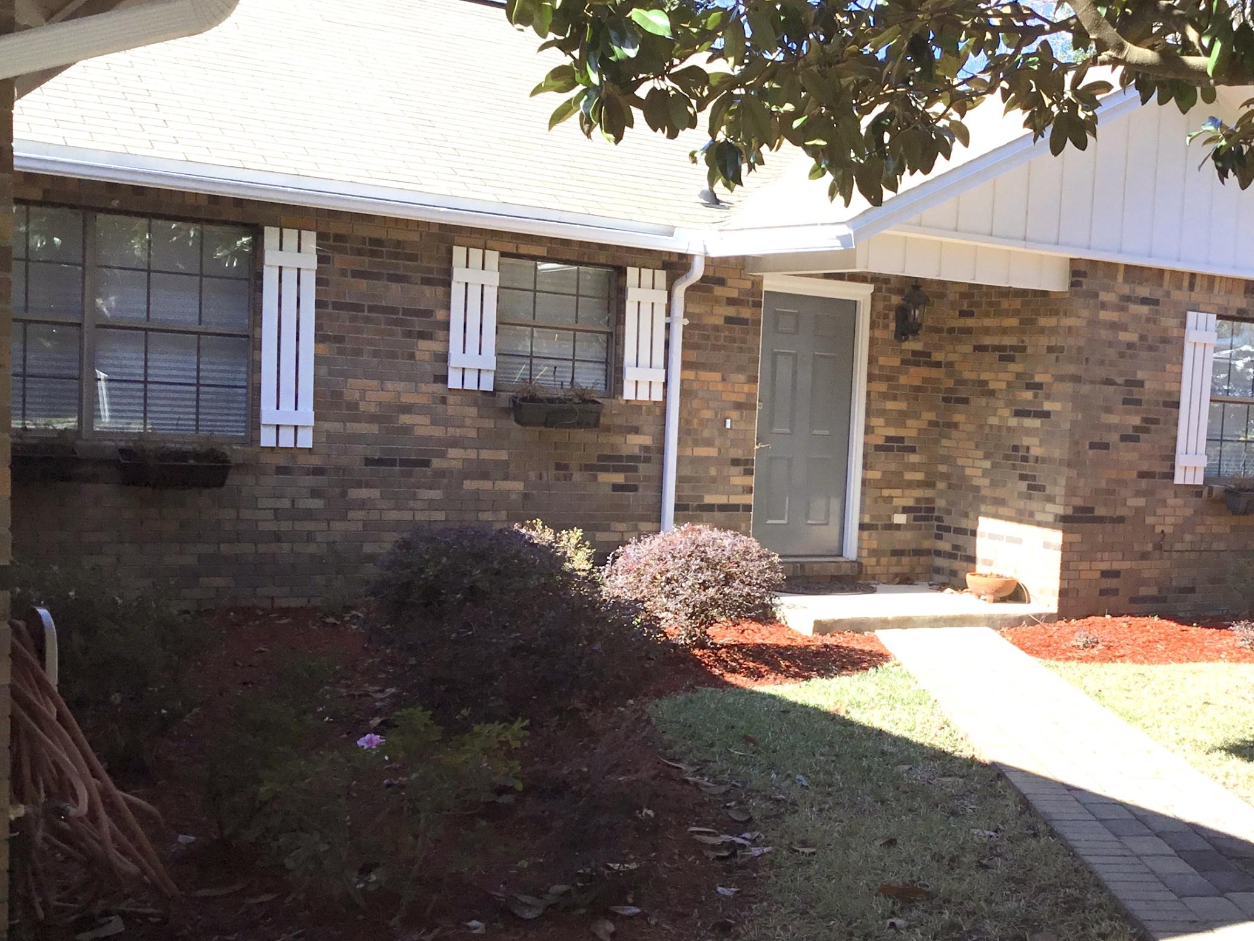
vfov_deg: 32.1
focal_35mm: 45
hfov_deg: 41.1
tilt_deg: -4.5
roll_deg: -2.4
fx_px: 1630
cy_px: 540
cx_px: 909
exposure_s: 1/590
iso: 25
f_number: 2.4
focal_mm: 3.3
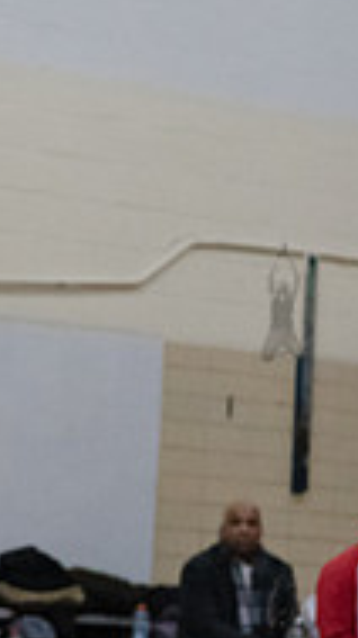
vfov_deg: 10.2
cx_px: -155
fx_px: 3586
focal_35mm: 212
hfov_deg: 5.7
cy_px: 464
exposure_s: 1/400
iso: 8000
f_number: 3.2
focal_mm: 66
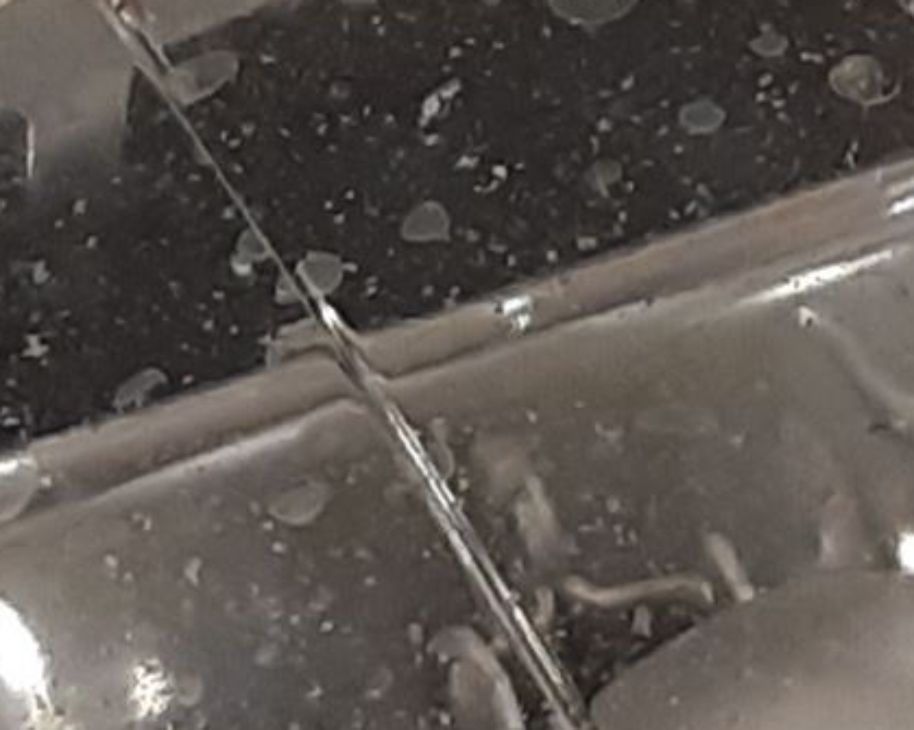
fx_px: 3354
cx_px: 1276
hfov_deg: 14.7
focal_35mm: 124
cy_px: 512
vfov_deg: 12.4
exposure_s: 1/50
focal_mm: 3.93
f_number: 1.7
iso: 125
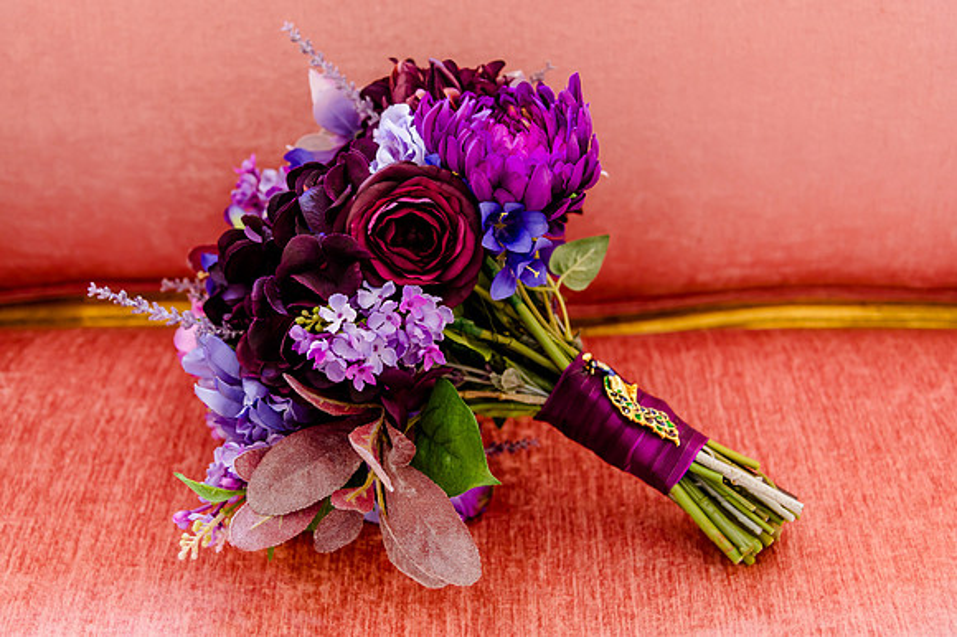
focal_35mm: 54
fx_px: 1447
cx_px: 456
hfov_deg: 36.6
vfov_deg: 24.8
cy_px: 332
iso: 800
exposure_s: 1/200
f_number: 4
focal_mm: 52
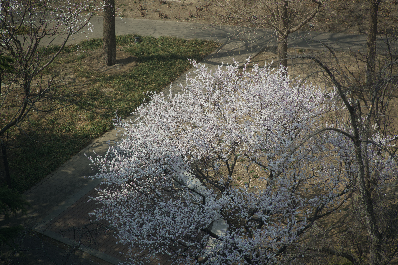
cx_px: 199
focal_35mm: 200
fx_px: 2211
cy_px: 132
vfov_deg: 6.9
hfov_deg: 10.3
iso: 125
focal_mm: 200
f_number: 5.6
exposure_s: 1/400
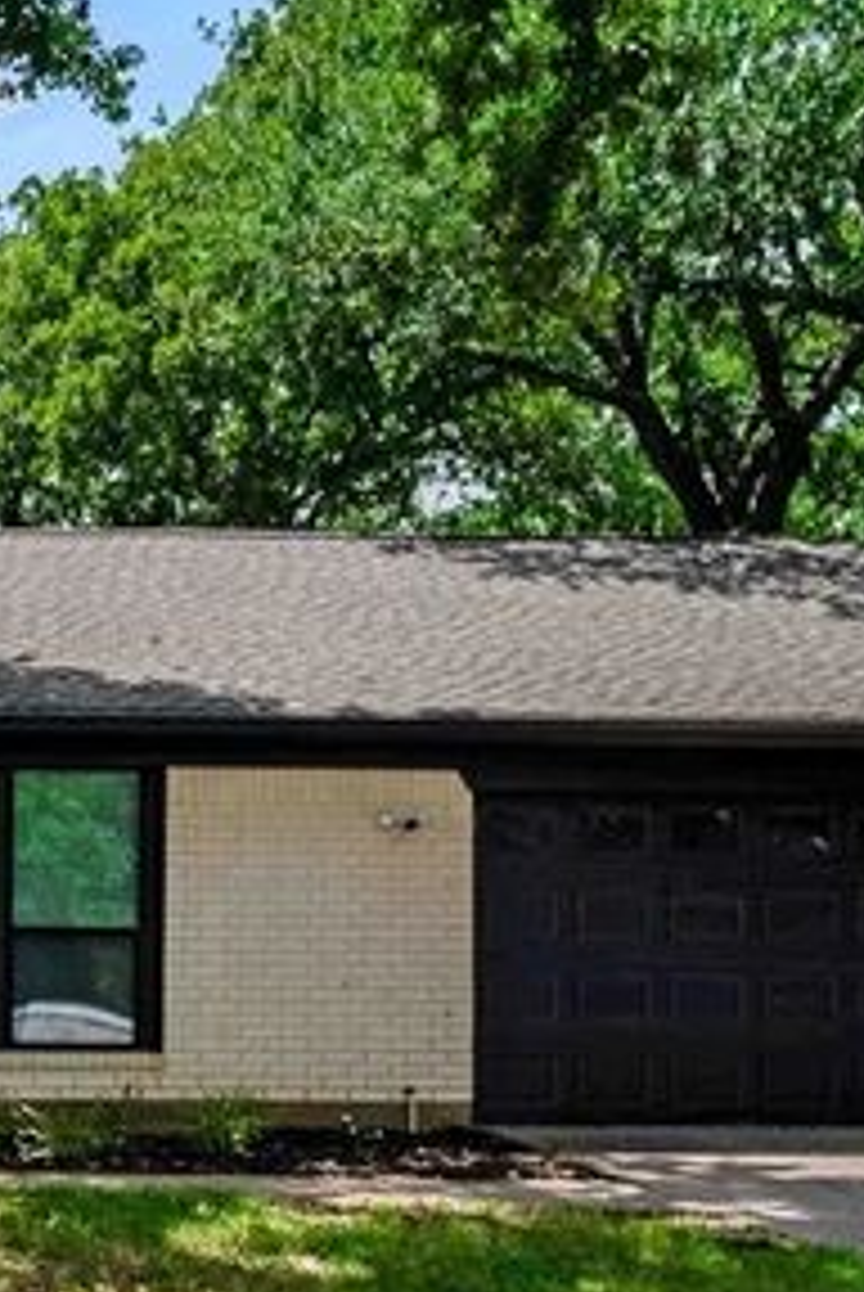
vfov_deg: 34.1
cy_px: 1006
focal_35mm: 57
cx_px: -414
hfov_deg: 20.5
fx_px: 2047
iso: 100
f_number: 11
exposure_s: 1/125
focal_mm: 16
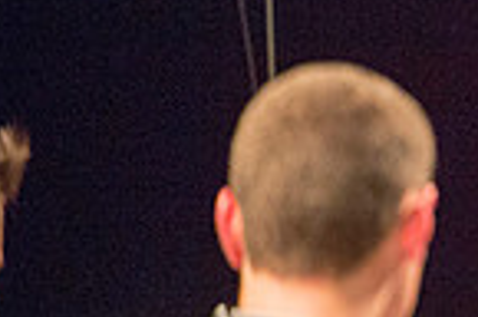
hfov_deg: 2.6
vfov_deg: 1.7
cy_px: 271
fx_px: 10612
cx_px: 854
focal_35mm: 801
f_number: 2.8
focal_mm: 200
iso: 2500
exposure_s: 1/250
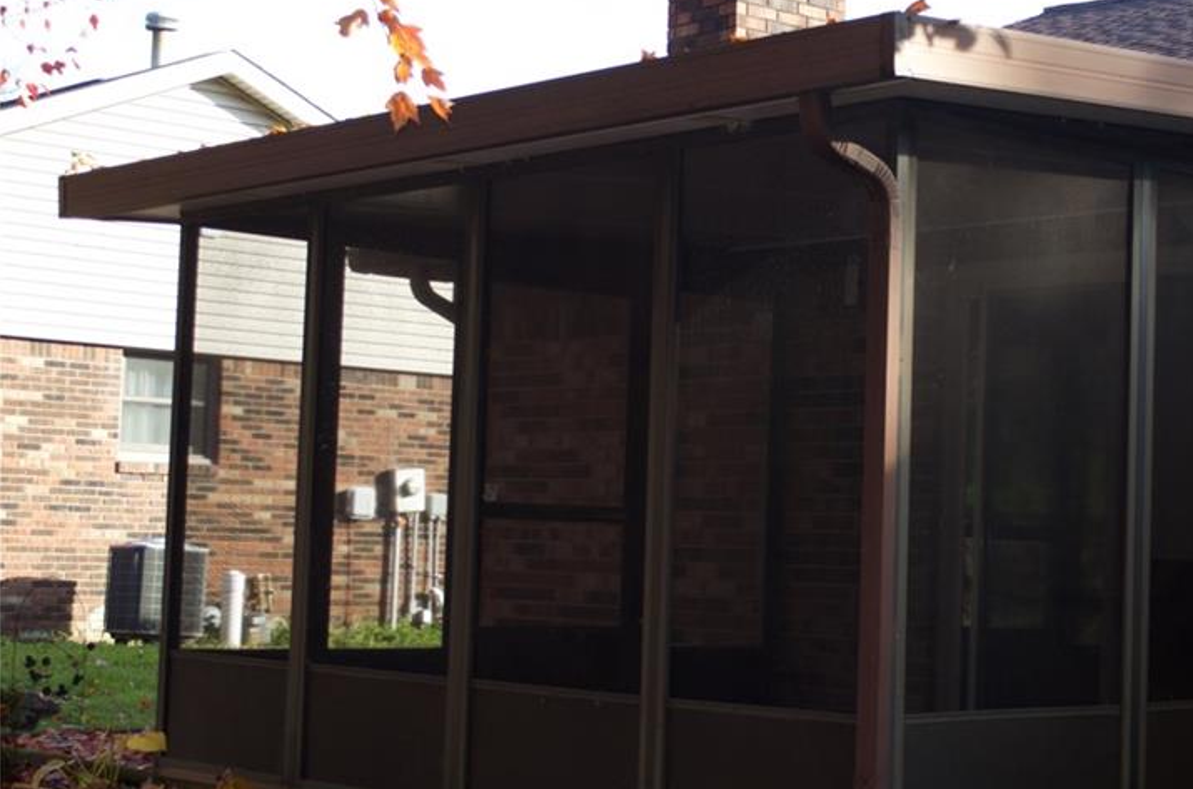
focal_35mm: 73
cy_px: 379
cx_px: 853
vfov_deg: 18.6
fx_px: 2413
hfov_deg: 27.5
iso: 200
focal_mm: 34
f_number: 5
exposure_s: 1/200
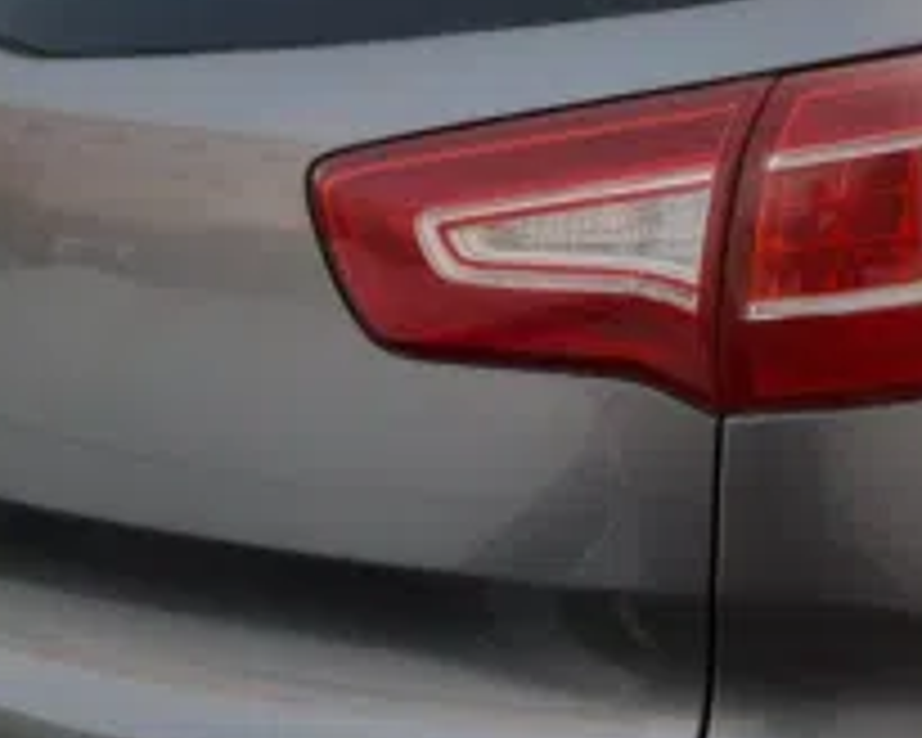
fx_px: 2074
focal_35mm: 76
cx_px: 891
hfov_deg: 24.1
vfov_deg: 20.1
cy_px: 216
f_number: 2
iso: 25
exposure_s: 1/50
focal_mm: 4.6
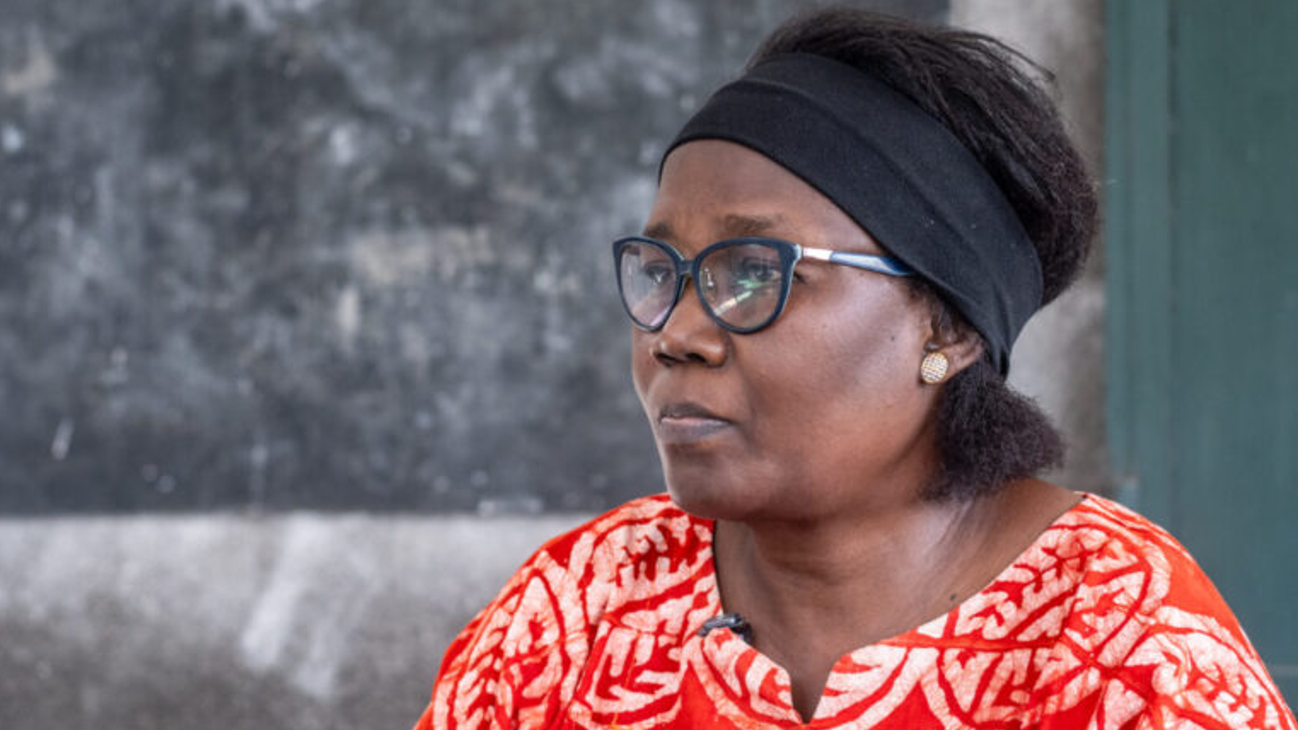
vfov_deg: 10.9
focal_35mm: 111
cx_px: 648
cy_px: 380
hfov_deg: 19.3
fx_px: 3820
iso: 800
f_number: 4
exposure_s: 1/125
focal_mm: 70
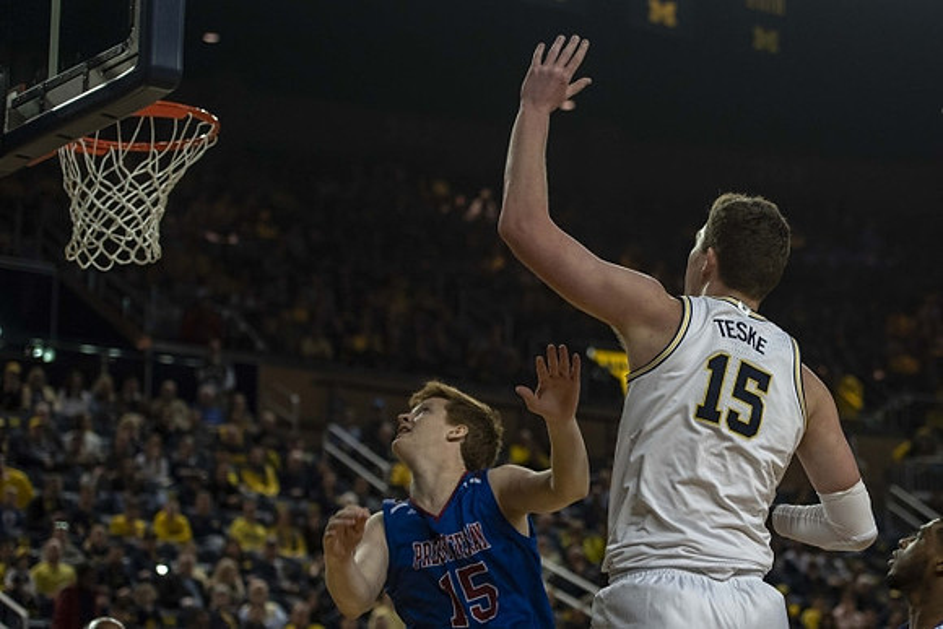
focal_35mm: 105
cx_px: 708
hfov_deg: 19.3
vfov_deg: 13.0
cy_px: 311
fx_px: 2760
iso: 1250
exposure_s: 1/1250
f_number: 2.8
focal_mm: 70
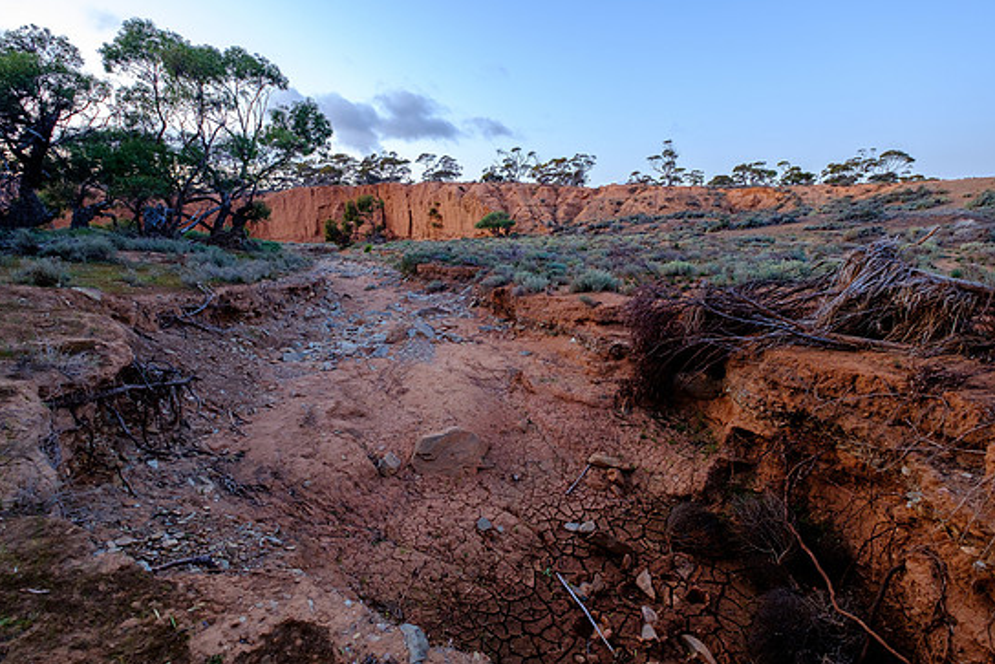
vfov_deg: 73.7
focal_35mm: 16
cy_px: 319
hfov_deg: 96.7
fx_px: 442
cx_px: 507
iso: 500
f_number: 4
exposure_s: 1/40
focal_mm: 10
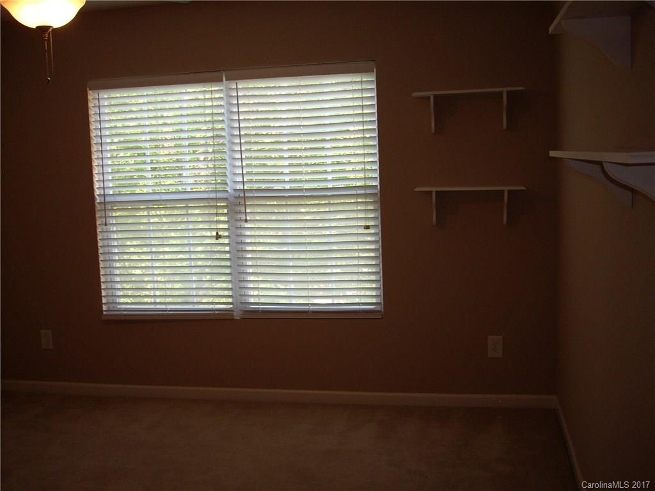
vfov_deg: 38.7
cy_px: 246
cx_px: 328
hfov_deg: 50.1
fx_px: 700
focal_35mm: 37
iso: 100
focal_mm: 6.2
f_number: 2.8
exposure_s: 1/30
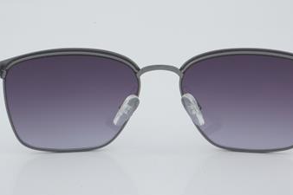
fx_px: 794
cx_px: 159
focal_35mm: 98
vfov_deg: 14.0
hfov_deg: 20.9
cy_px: 88
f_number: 32
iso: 100
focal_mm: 55
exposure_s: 1/3
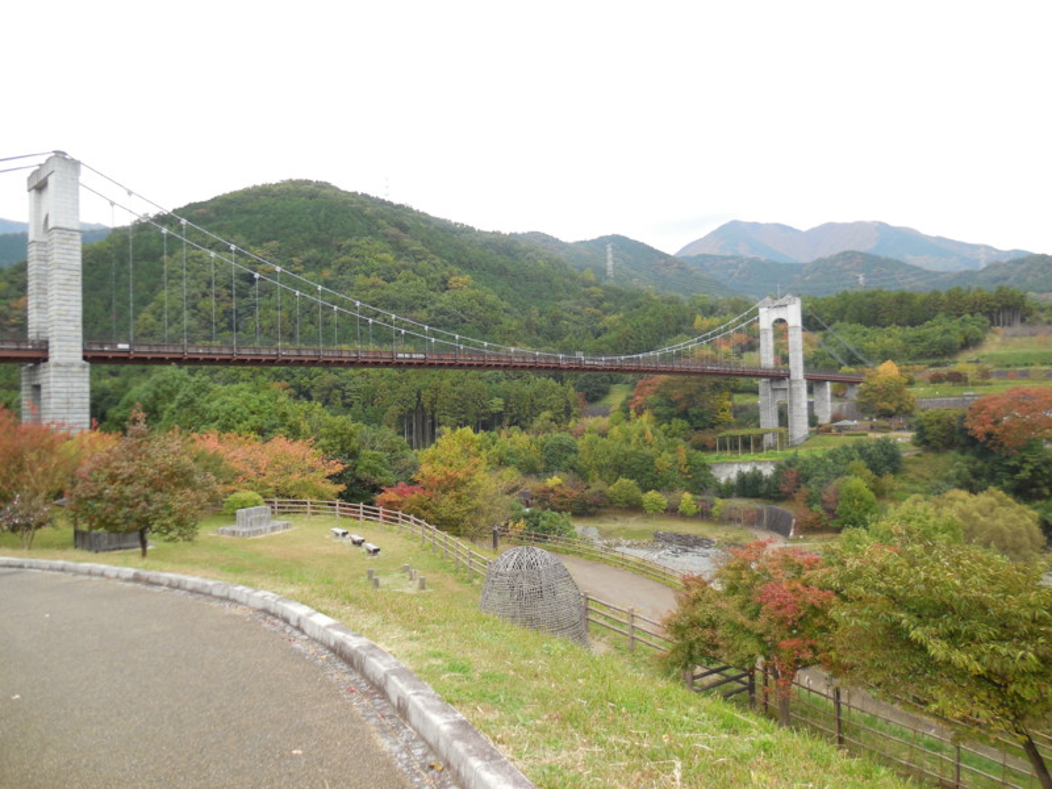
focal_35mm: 25
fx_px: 760
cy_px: 394
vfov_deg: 54.9
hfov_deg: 69.4
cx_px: 526
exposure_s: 1/250
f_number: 3.1
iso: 125
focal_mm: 4.5
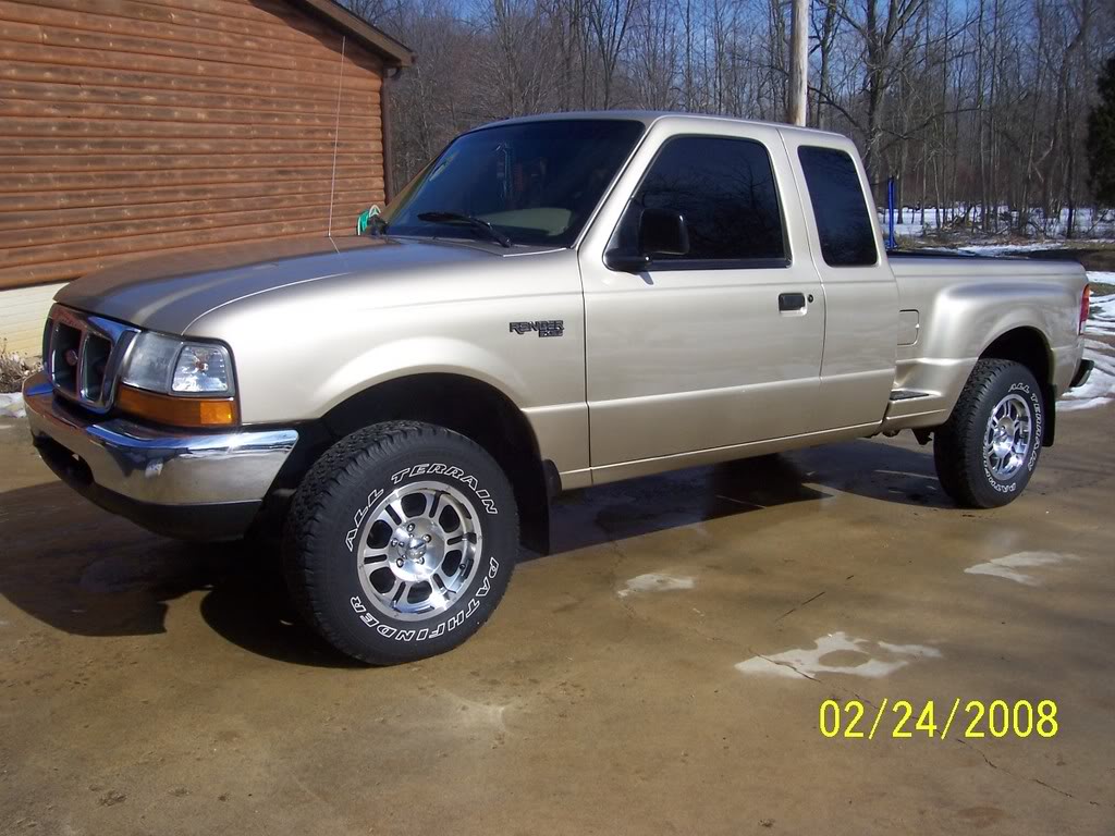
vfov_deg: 41.8
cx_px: 558
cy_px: 418
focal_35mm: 34
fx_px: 1095
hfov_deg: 54.0
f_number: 5.6
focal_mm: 5.6
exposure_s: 1/750
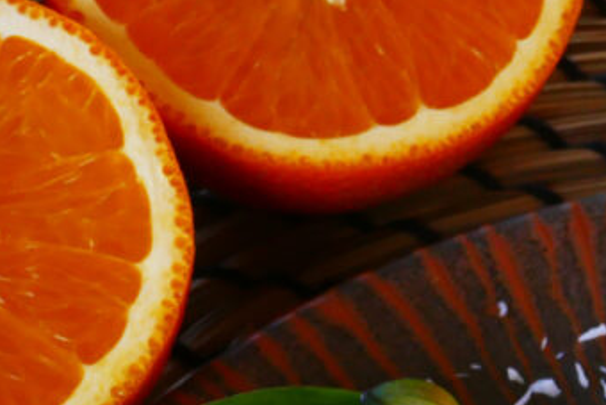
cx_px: 467
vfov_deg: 9.3
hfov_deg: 14.5
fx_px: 2374
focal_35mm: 141
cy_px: 708
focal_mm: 14.6
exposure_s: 1/80
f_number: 8
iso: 800
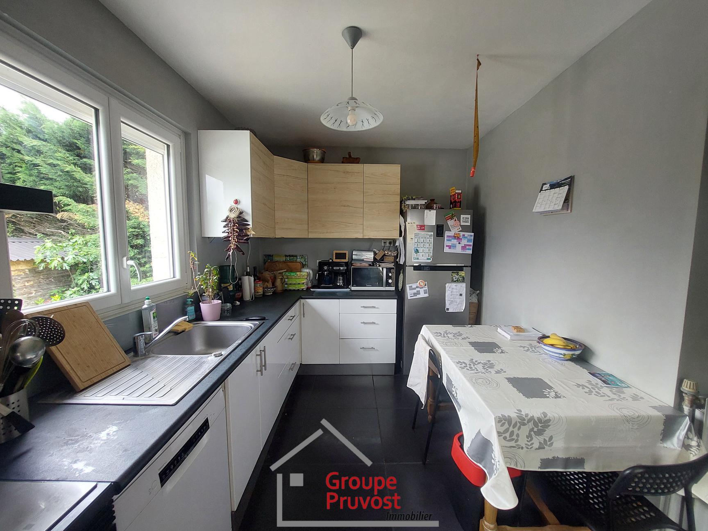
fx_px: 266
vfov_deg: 89.9
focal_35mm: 13
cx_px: 354
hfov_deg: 106.2
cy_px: 266
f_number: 2.2
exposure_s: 1/50
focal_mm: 1.74
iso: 80
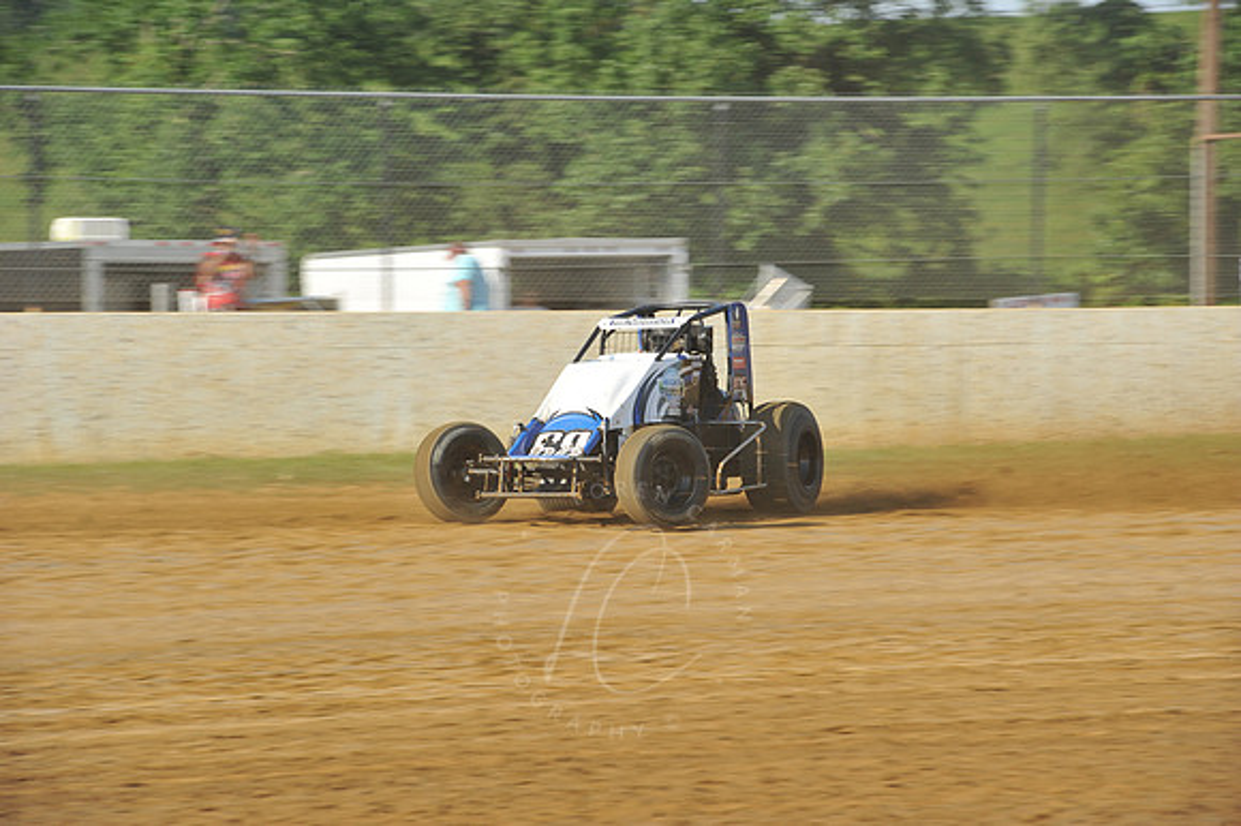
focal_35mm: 195
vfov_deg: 7.0
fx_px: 6718
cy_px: 413
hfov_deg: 10.6
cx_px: 620
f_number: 10
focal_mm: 195
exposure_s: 1/320
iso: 320
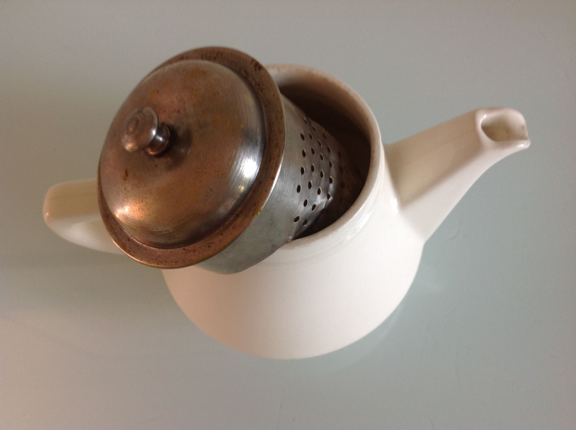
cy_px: 215
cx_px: 288
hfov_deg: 52.7
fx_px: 582
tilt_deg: -66.7
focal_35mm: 35
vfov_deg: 40.6
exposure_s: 1/20
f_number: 2.4
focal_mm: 4.28
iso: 50
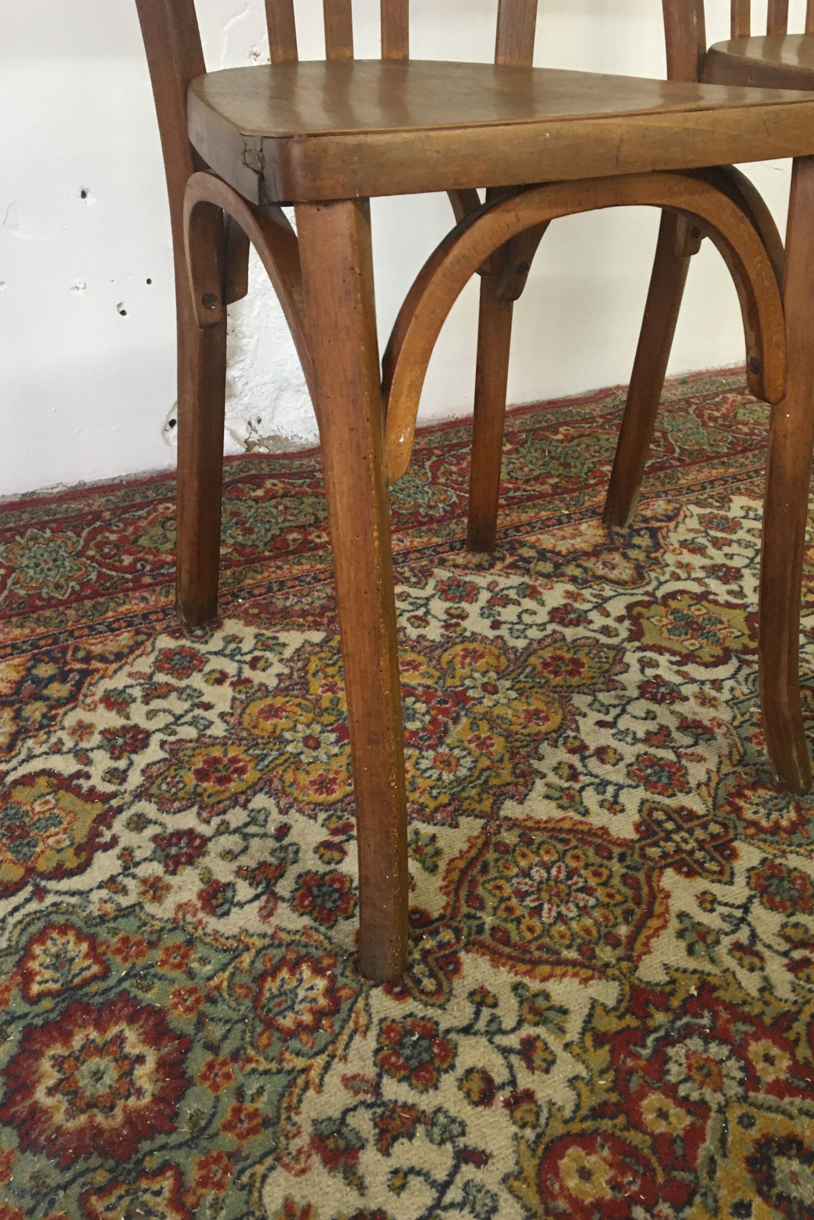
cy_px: 631
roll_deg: +1.1
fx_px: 1119
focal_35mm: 33
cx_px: 463
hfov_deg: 39.9
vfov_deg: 57.2
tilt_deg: -30.4
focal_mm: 4.15
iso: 160
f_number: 2.2
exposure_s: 1/33
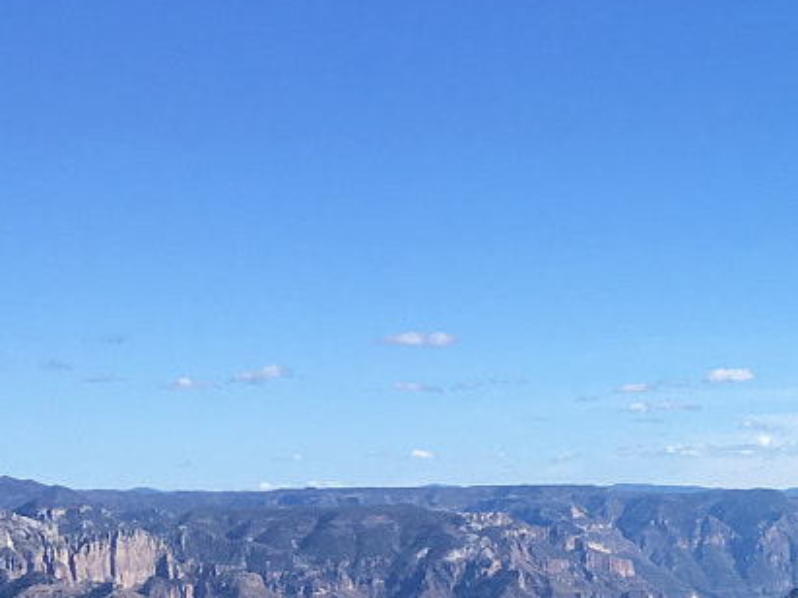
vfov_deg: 12.8
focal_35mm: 113
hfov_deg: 15.4
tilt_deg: -5.7
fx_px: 2604
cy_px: 722
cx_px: 1347
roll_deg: +0.6
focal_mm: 4.15
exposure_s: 1/1425
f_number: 2.2
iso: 25
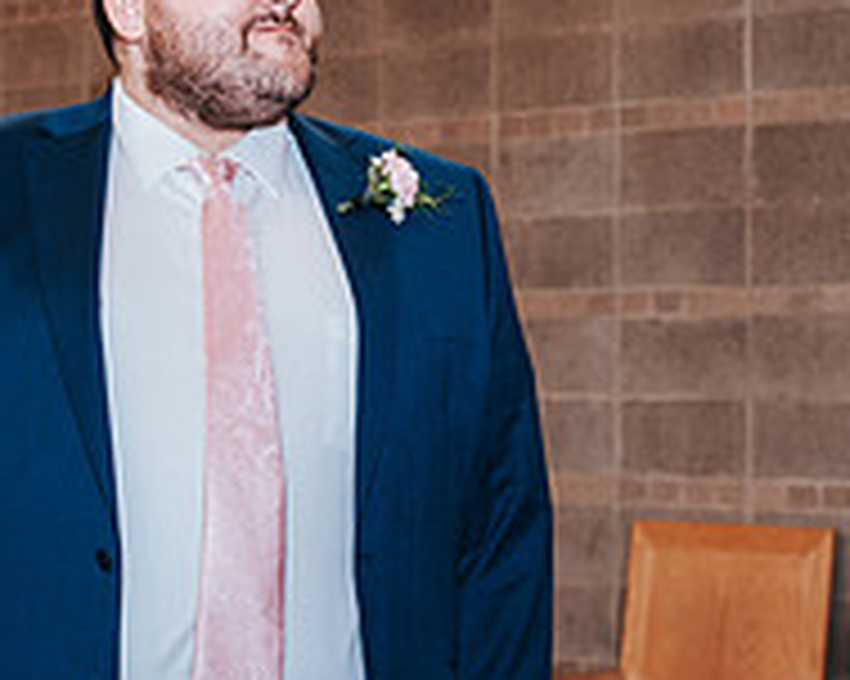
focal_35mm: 115
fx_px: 2892
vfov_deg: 13.4
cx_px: 228
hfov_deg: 16.6
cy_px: 219
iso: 1000
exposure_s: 1/125
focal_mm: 35
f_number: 3.2
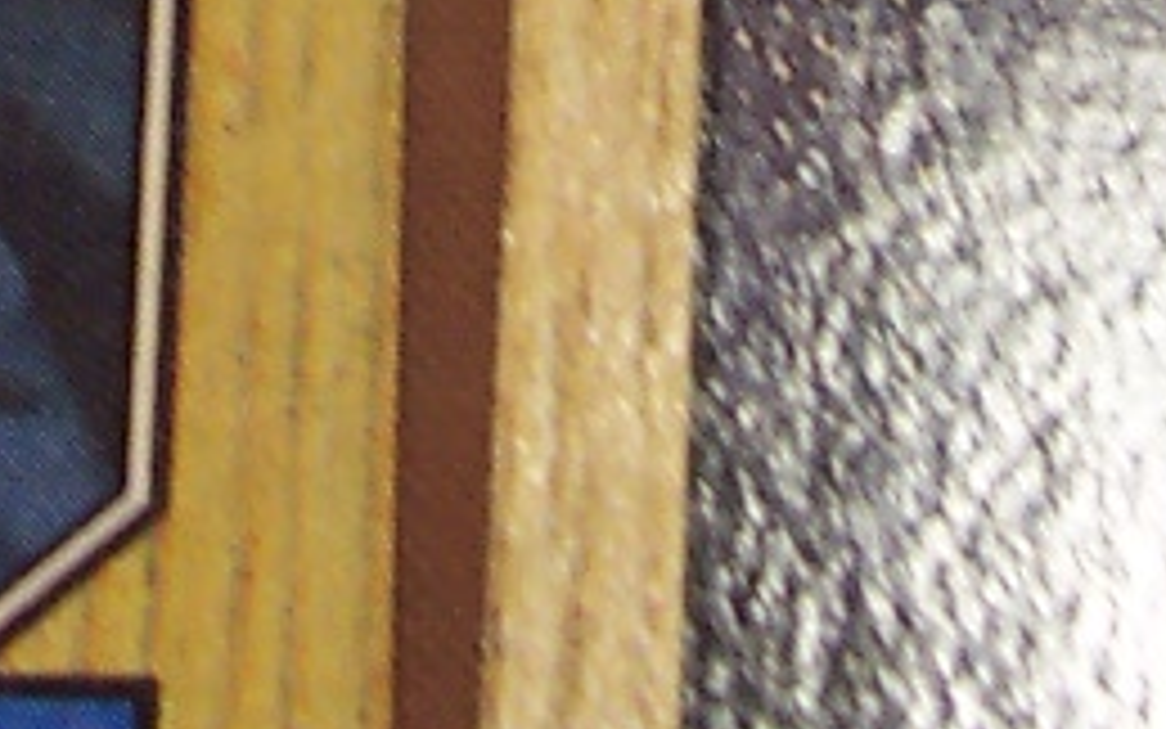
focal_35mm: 182
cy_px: -968
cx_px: 621
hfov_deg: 11.5
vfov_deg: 6.9
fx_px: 5785
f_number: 2.8
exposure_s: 1/30
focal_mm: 5.6
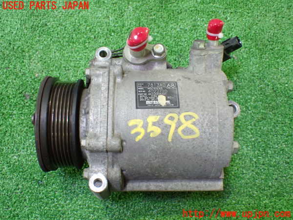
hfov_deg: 45.8
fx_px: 347
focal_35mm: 41
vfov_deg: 35.1
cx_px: 146
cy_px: 110
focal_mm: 7.31
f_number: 2.8
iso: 800
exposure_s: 1/40
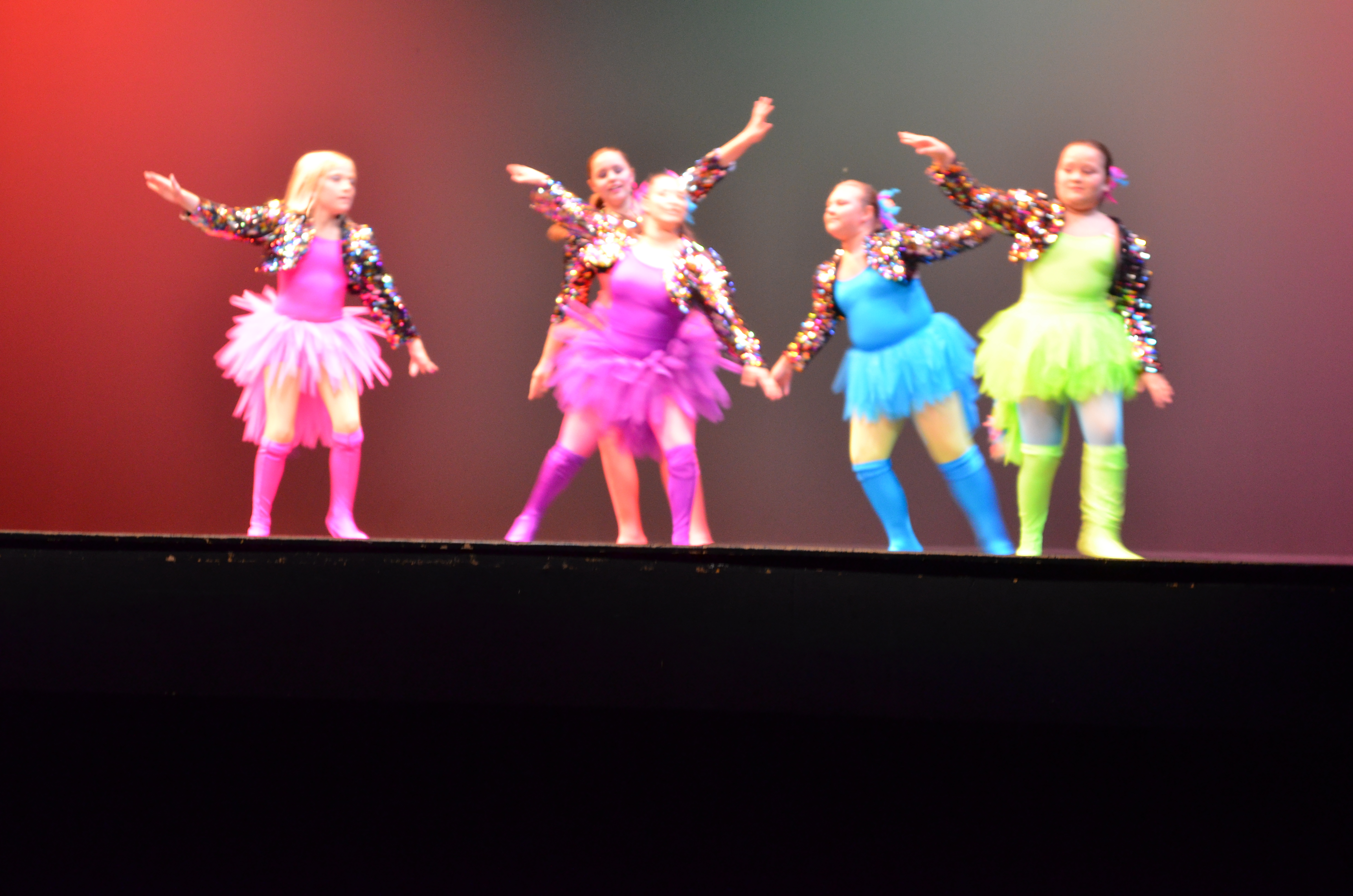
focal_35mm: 82
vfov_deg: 16.5
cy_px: 448
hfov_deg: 24.7
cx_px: 676
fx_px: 3094
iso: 1400
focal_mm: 55
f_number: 5.6
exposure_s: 1/30
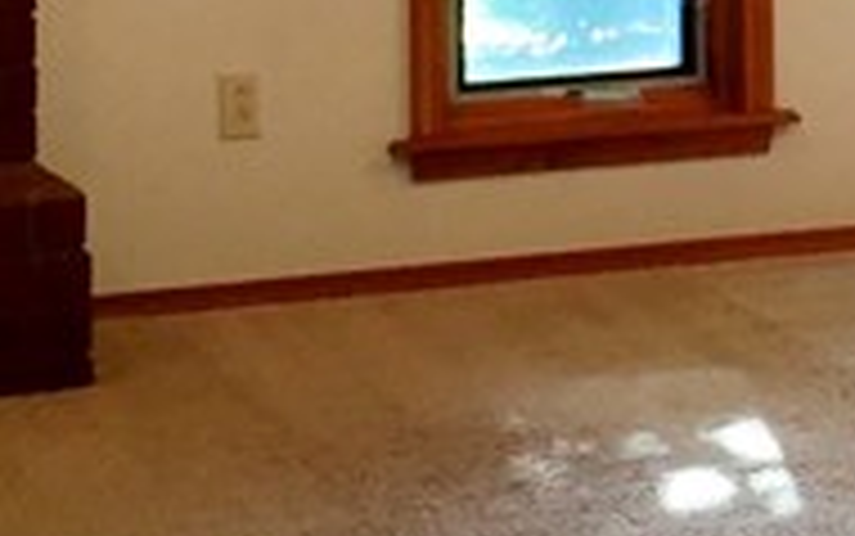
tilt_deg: -1.9
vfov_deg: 7.6
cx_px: 999
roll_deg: +1.5
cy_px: -513
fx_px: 3870
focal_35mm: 166
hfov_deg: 12.3
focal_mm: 4.15
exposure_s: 1/30
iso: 125
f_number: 2.2
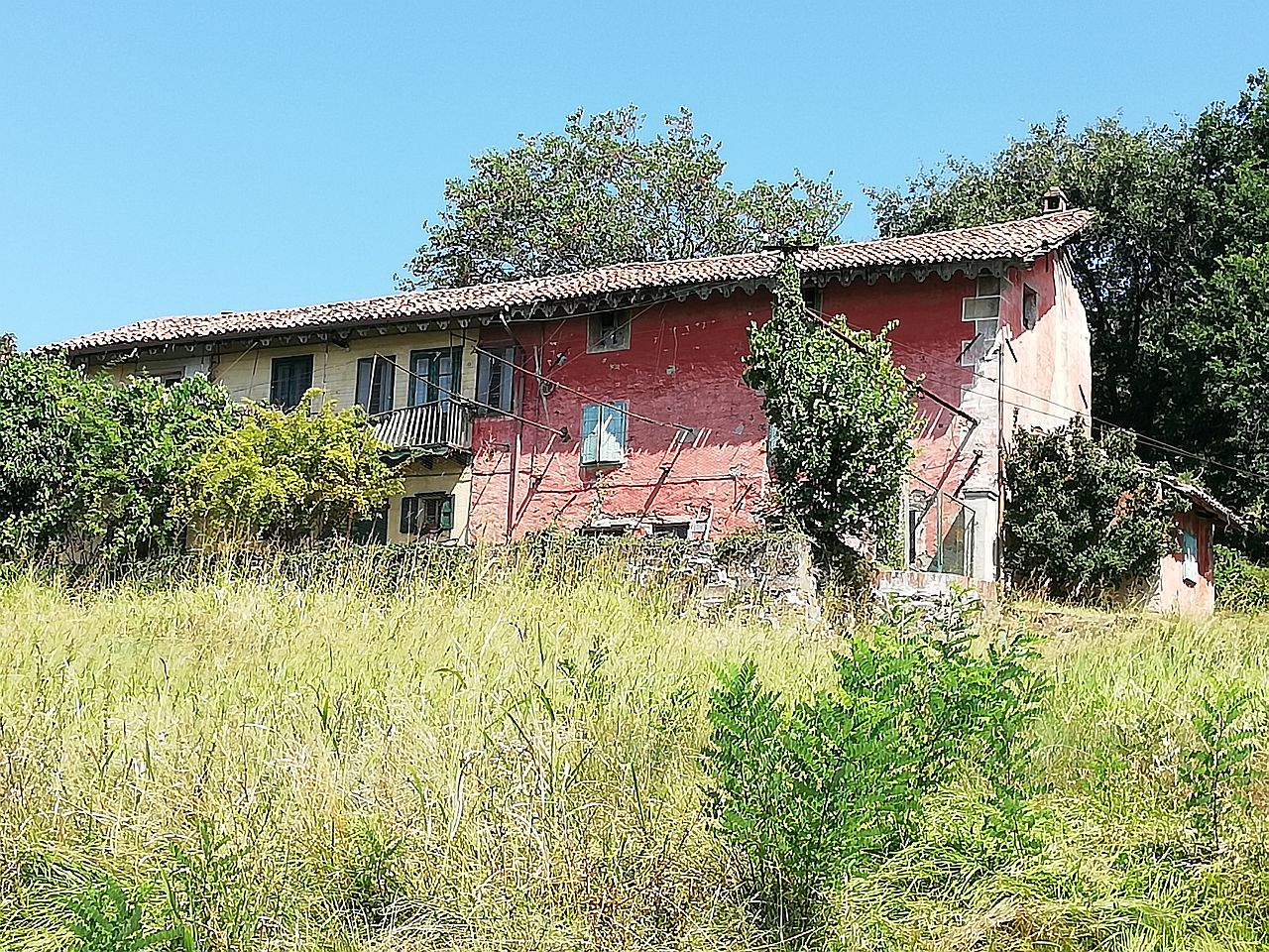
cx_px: 634
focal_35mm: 73
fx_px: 2676
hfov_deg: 26.7
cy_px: 476
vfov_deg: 20.2
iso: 50
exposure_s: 1/631
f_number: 2.2
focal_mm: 3.81
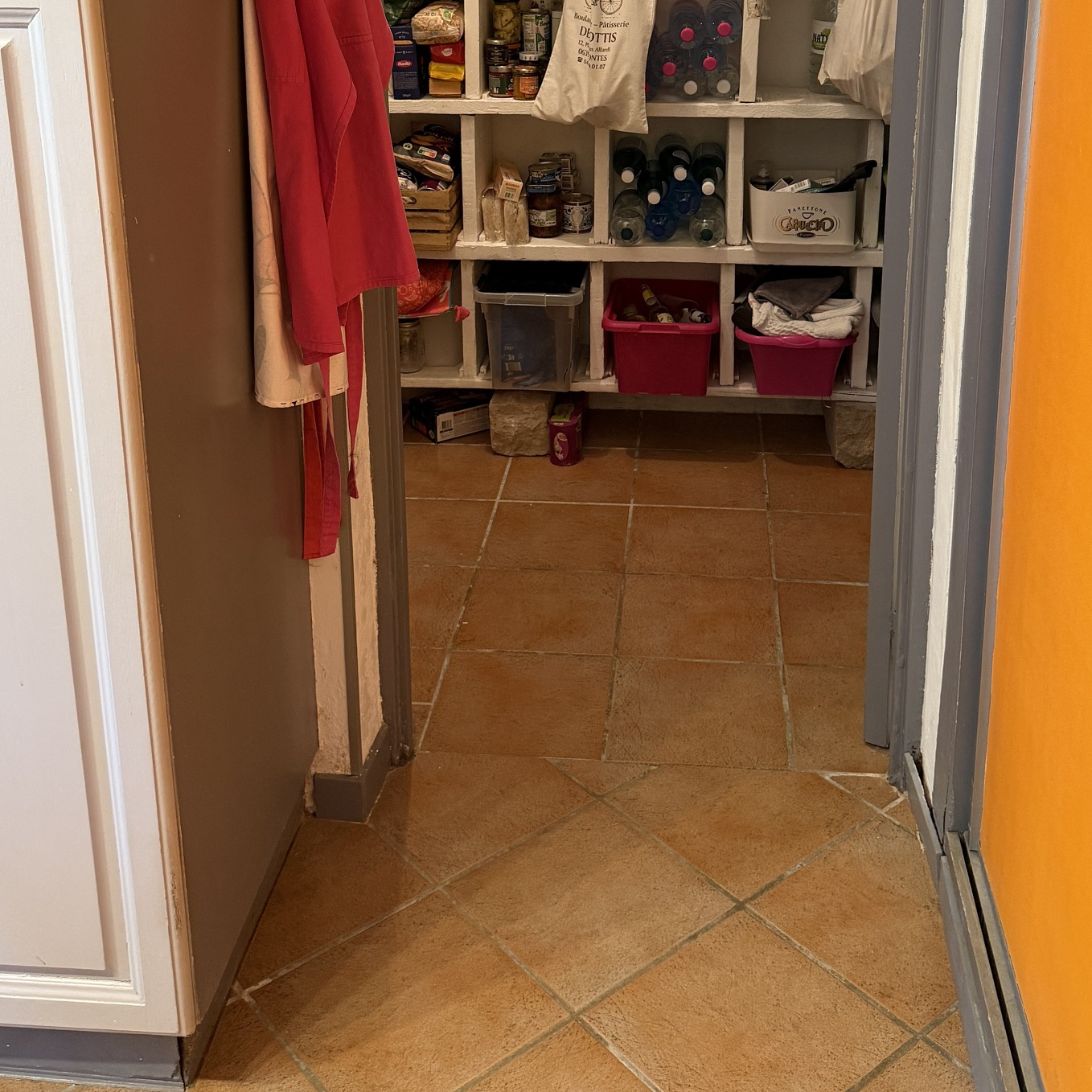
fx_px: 1428
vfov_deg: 40.1
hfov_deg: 41.8
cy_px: 217
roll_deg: -0.9
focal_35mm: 40
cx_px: 579
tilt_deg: -15.3
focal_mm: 6.76
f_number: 1.78
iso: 320
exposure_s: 1/50
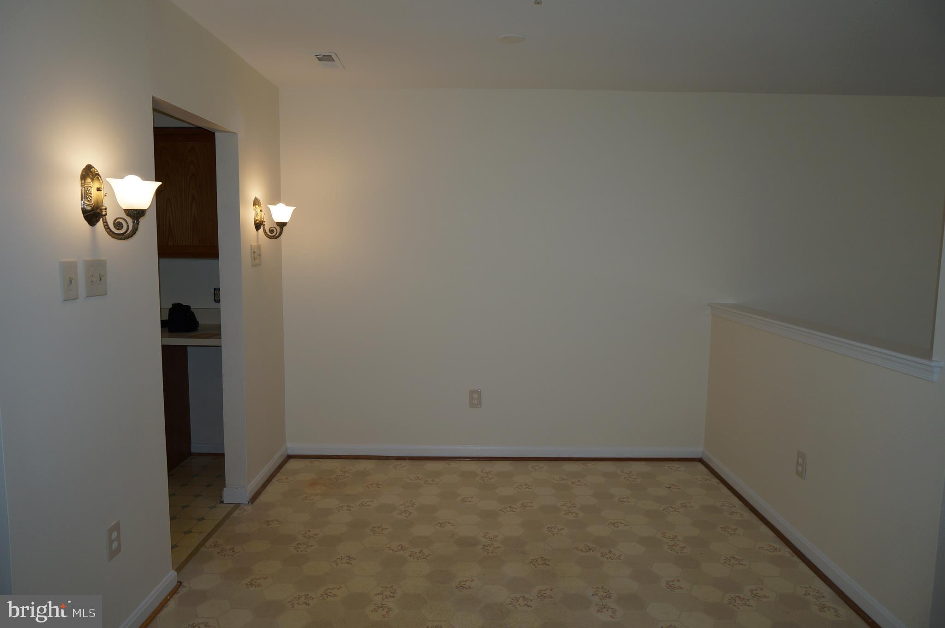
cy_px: 314
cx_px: 472
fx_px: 629
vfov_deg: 53.0
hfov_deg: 73.8
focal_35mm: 24
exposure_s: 1/100
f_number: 5.6
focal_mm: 16
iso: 200
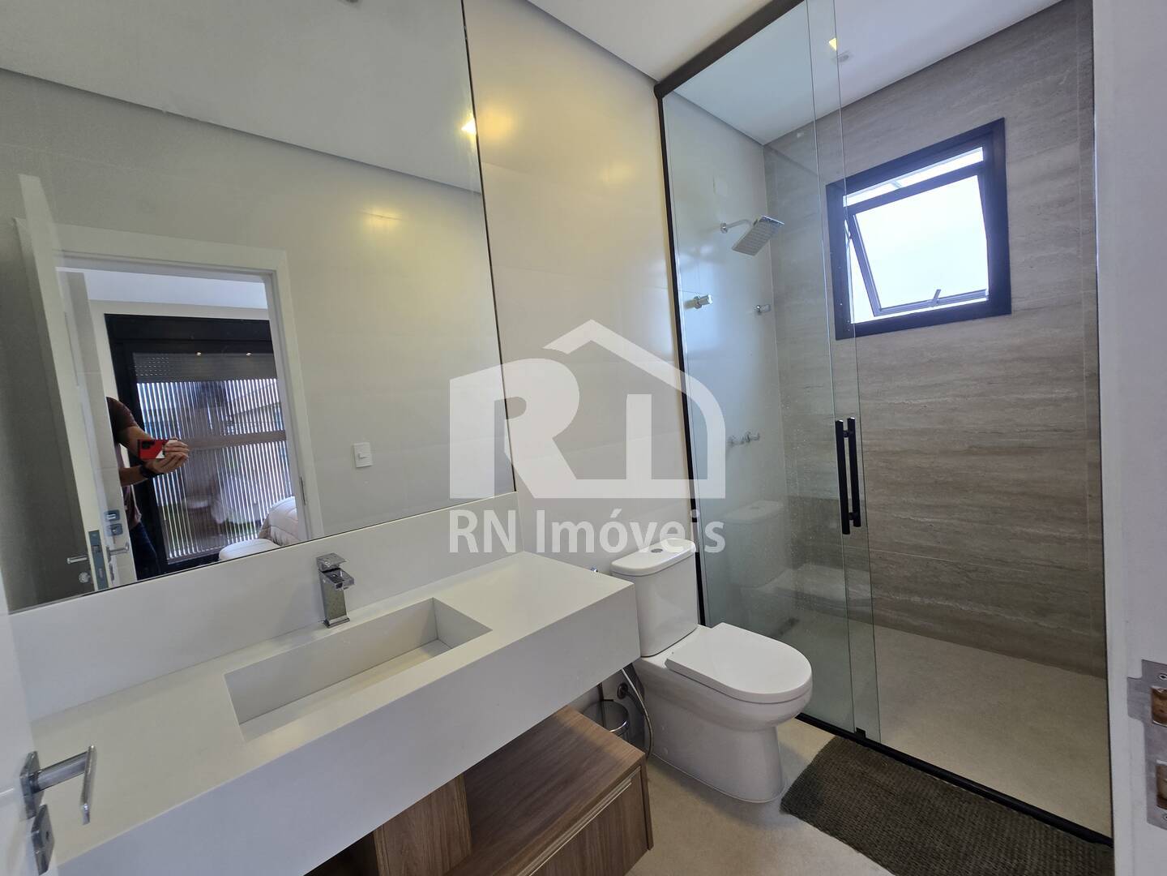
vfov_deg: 89.9
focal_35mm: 13
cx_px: 584
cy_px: 438
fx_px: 438
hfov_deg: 106.2
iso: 64
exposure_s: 1/60
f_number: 2.2
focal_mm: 2.2
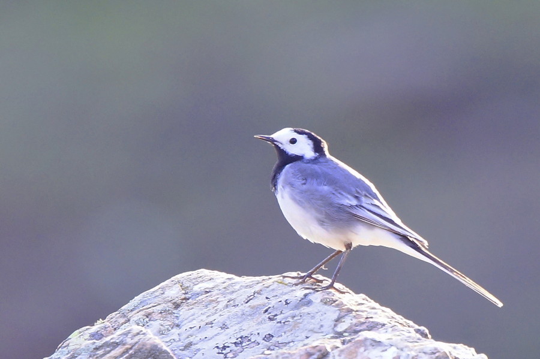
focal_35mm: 600
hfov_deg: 3.4
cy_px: 180
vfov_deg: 2.3
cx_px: 270
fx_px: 8995
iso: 800
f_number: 6.3
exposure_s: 1/160
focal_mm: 600
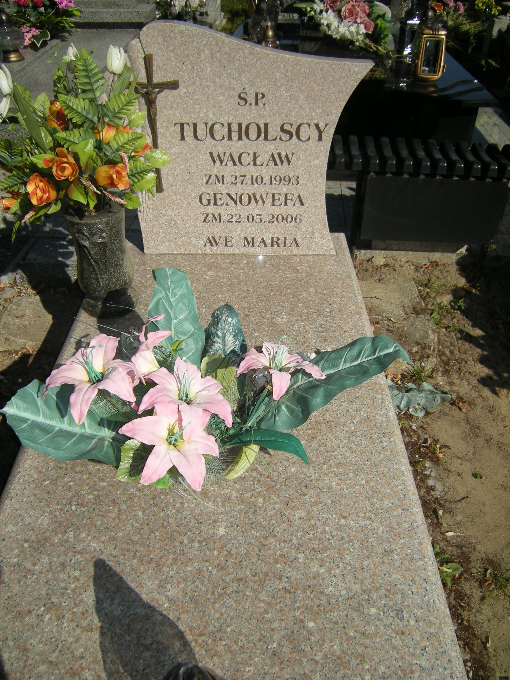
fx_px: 550
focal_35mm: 28
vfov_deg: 63.4
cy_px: 340
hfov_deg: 49.7
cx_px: 255
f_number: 5.6
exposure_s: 1/447
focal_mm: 4.7
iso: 64
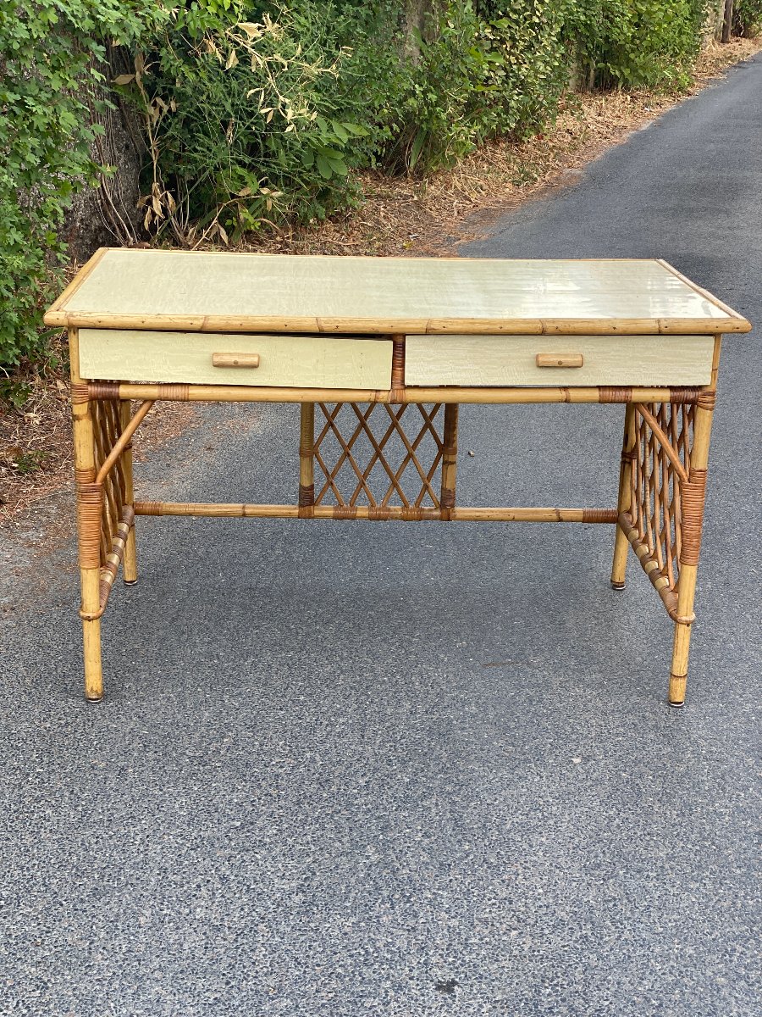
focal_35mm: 52
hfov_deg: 28.0
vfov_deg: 36.8
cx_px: 381
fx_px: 1526
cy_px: 508
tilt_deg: -18.3
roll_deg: -2.2
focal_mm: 6
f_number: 2
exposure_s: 1/287
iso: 20
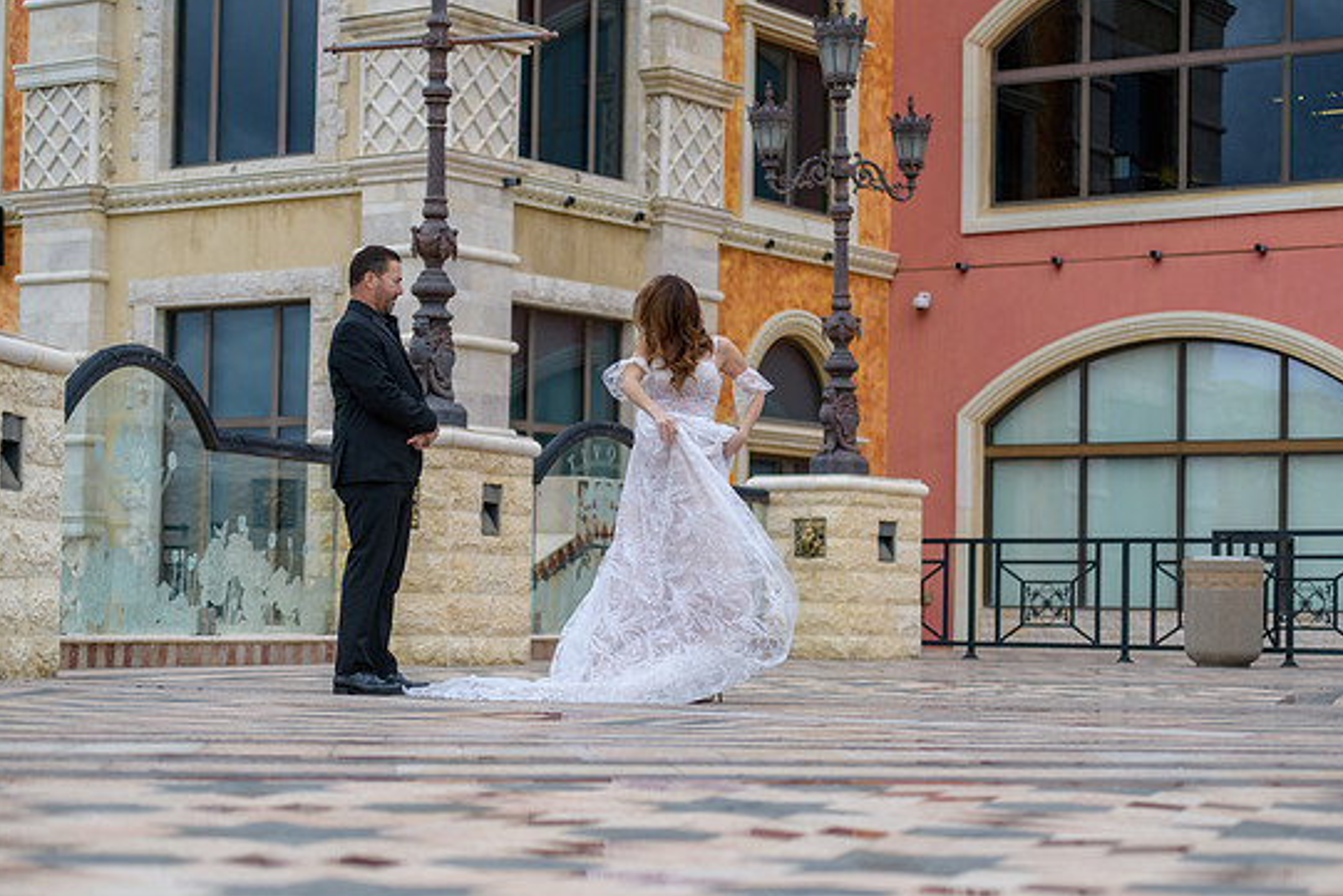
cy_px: 473
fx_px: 2798
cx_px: 690
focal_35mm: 75
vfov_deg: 18.2
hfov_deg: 27.0
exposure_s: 1/3200
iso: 400
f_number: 2.8
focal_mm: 70
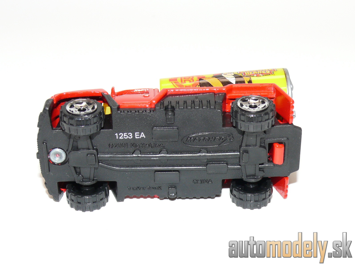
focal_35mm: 74
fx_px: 759
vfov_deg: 19.9
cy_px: 133
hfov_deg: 26.3
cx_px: 178
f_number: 4
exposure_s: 1/30
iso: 100
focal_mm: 11.1
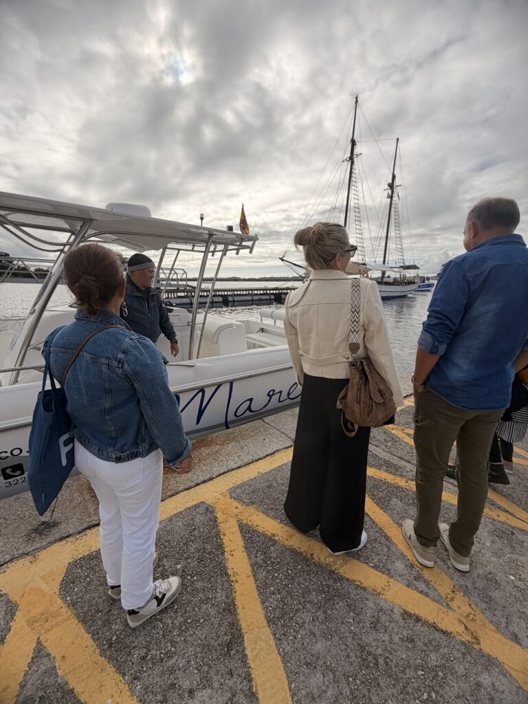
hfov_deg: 85.7
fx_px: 285
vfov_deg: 102.1
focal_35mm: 14
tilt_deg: -13.7
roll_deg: -1.7
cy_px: 352
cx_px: 264
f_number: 2.2
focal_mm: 2.22
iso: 20
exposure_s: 1/1572
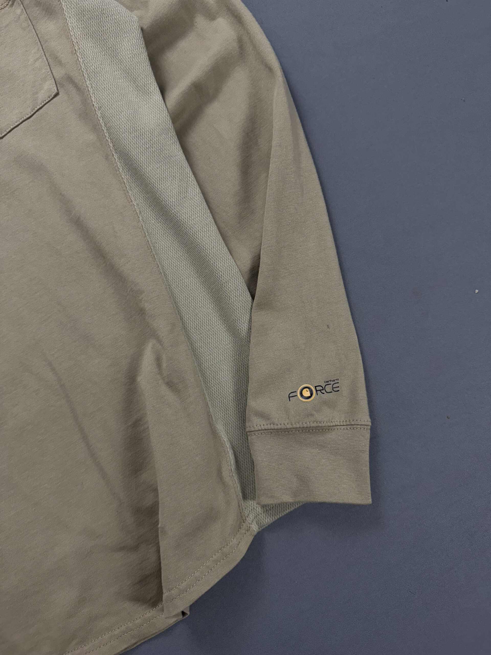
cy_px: 328
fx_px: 454
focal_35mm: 24
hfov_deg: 56.8
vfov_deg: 71.6
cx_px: 246
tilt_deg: -83.0
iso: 125
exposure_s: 1/120
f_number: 1.78
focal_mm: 6.76
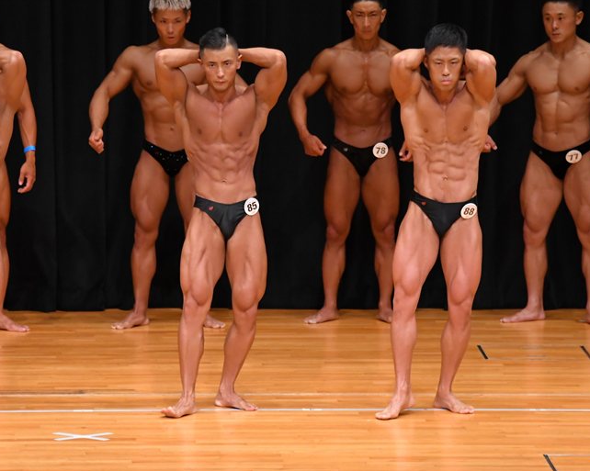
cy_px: 236
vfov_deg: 5.1
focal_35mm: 306
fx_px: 5341
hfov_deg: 6.3
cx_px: 253
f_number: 5.6
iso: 4000
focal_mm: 180
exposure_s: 1/400
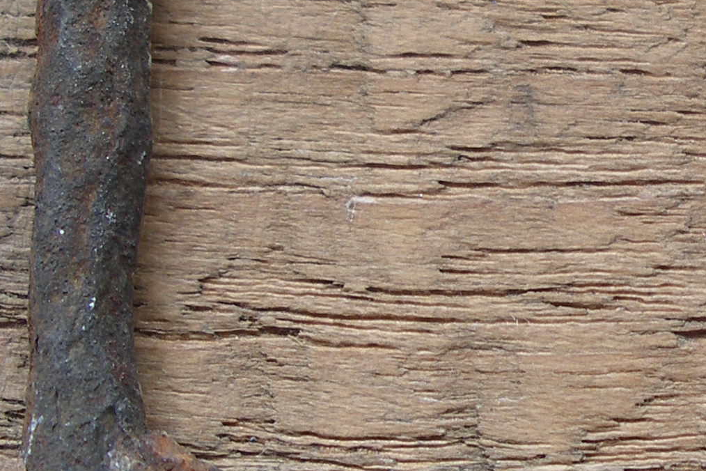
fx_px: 2275
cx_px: 713
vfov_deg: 11.8
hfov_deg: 17.2
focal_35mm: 116
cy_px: 215
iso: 80
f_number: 2.8
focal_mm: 7.8
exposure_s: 1/60
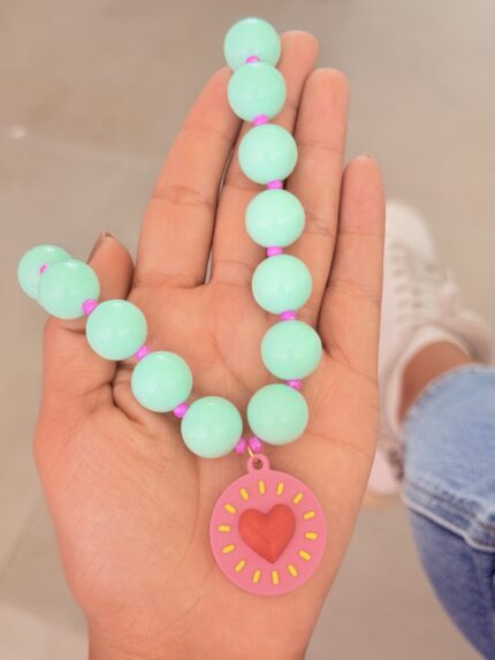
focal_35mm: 48
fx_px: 915
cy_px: 330
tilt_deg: -56.9
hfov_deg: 30.3
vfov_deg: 39.6
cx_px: 248
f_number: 1.78
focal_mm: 6.76
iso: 250
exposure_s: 1/60
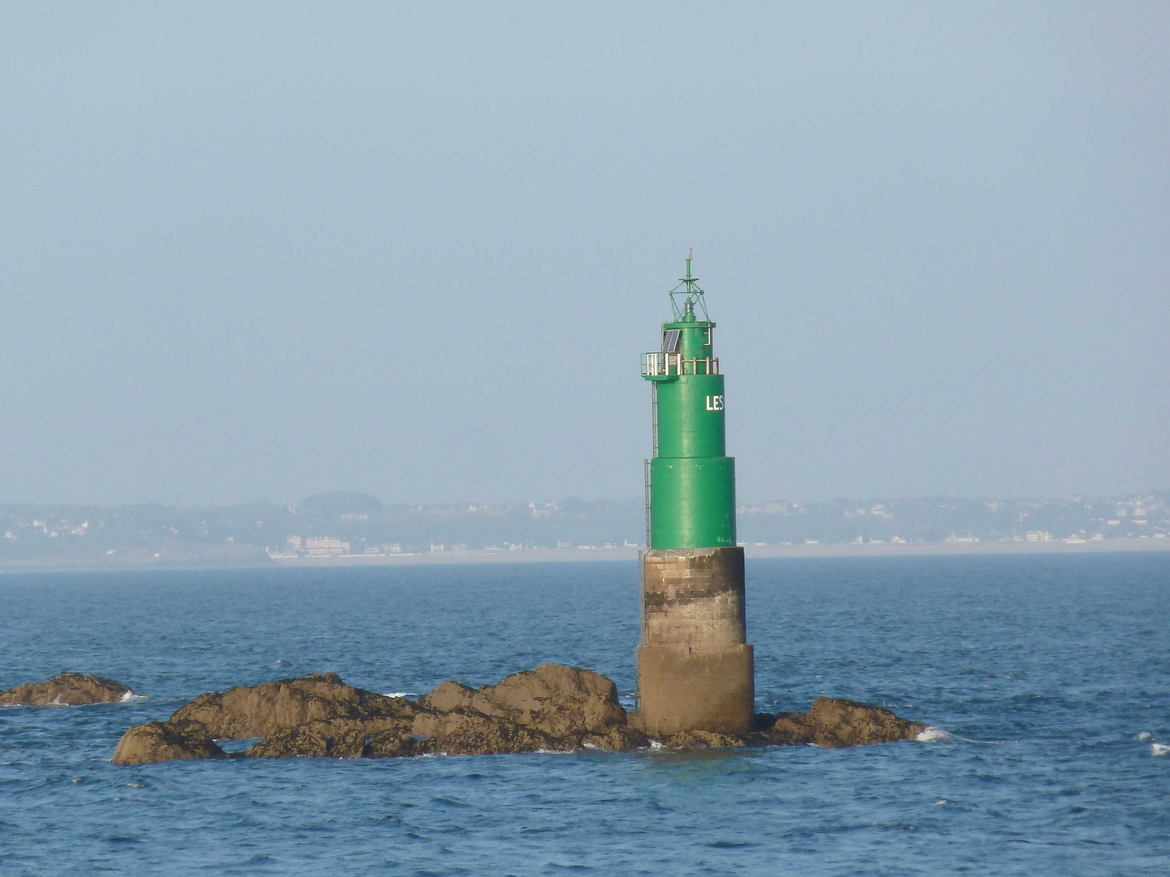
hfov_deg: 5.3
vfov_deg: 4.0
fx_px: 12641
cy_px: 438
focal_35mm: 374
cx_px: 585
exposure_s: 1/500
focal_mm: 49.2
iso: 160
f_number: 4.9
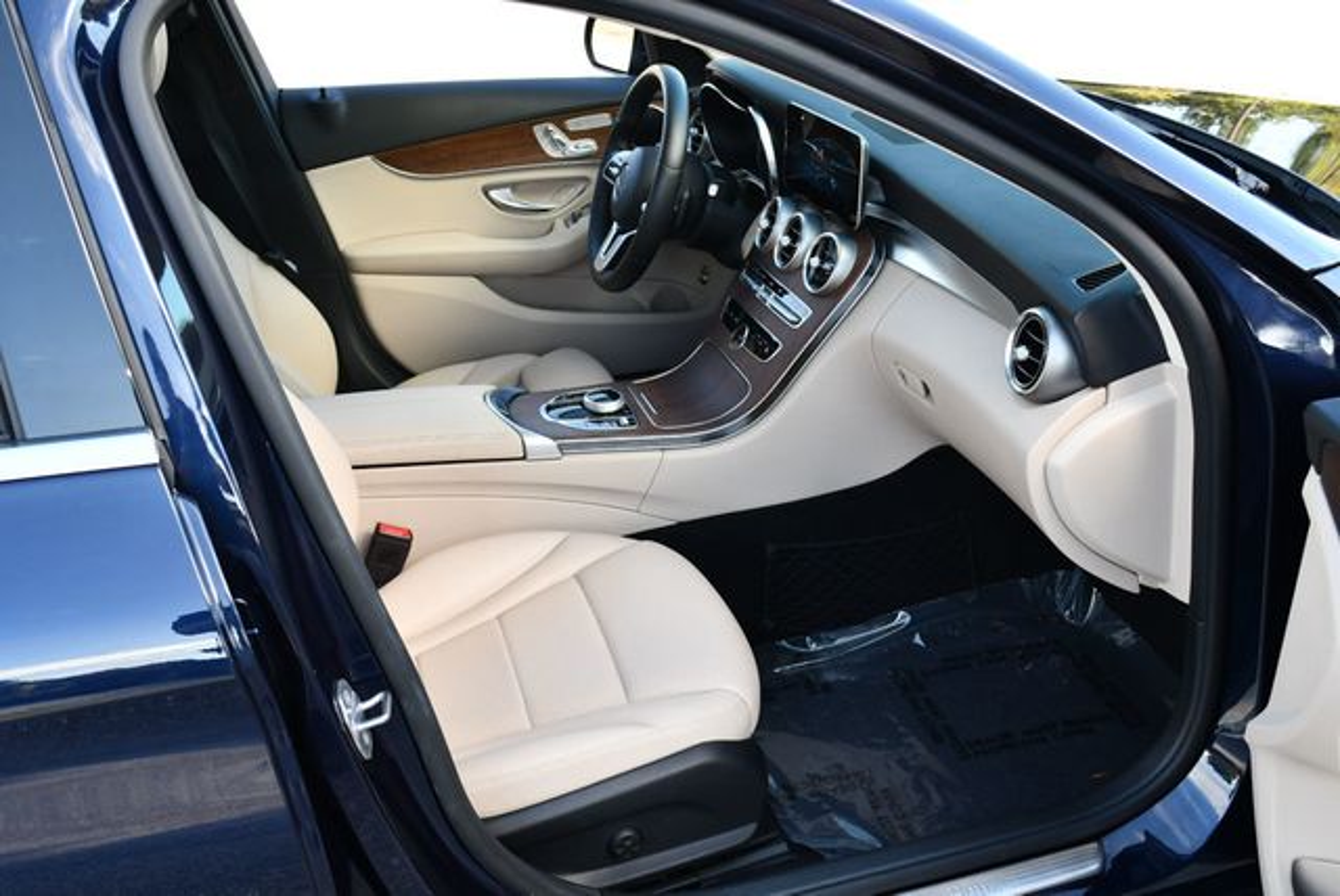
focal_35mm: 36
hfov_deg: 53.1
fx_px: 1341
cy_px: 448
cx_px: 670
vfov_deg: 36.9
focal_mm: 18
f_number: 4.5
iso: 400
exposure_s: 1/250
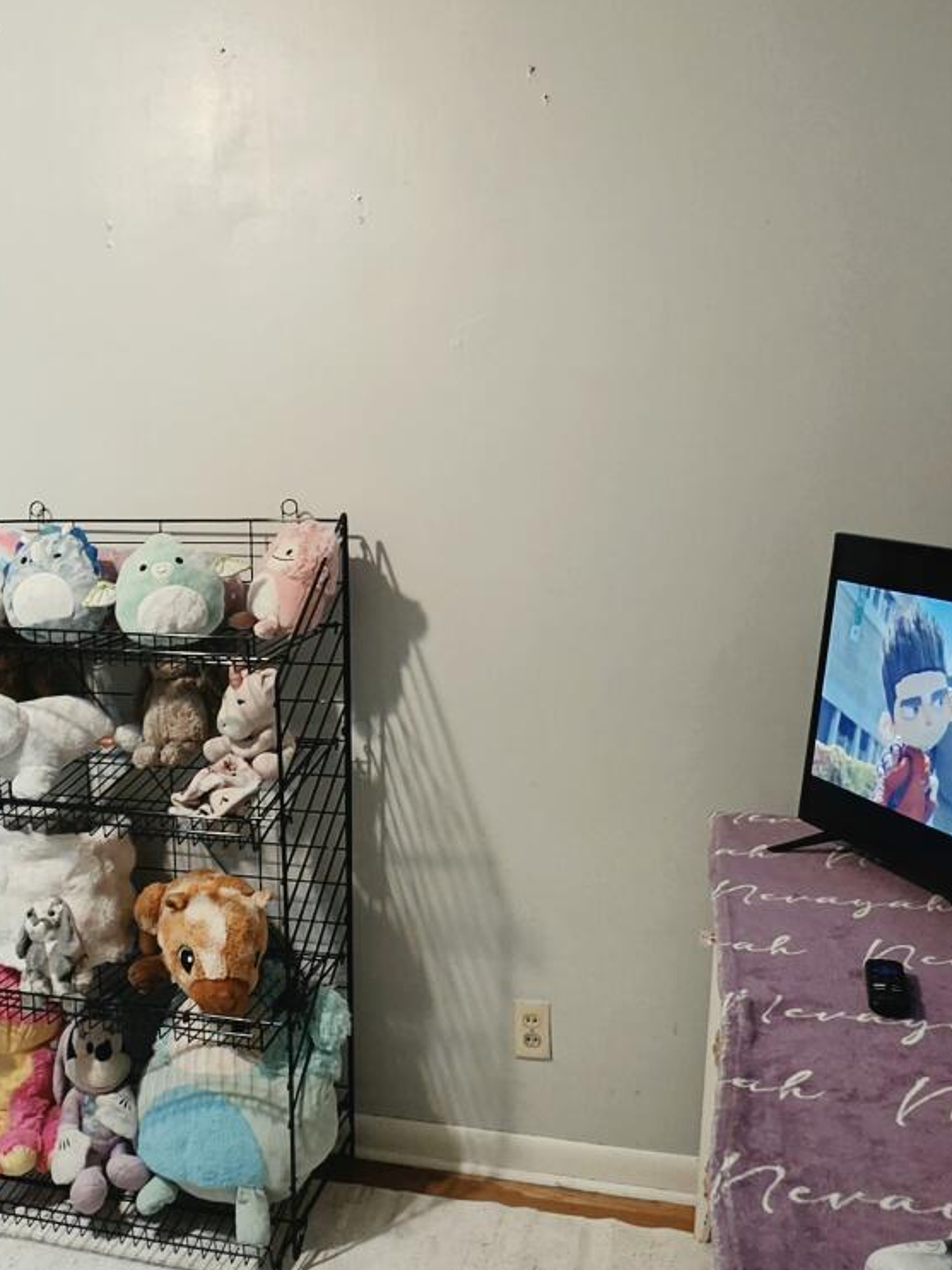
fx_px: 1284
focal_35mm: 35
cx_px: 277
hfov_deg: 39.9
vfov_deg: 52.2
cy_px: 776
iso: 400
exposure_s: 1/60.2
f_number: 1.9
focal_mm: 2.2
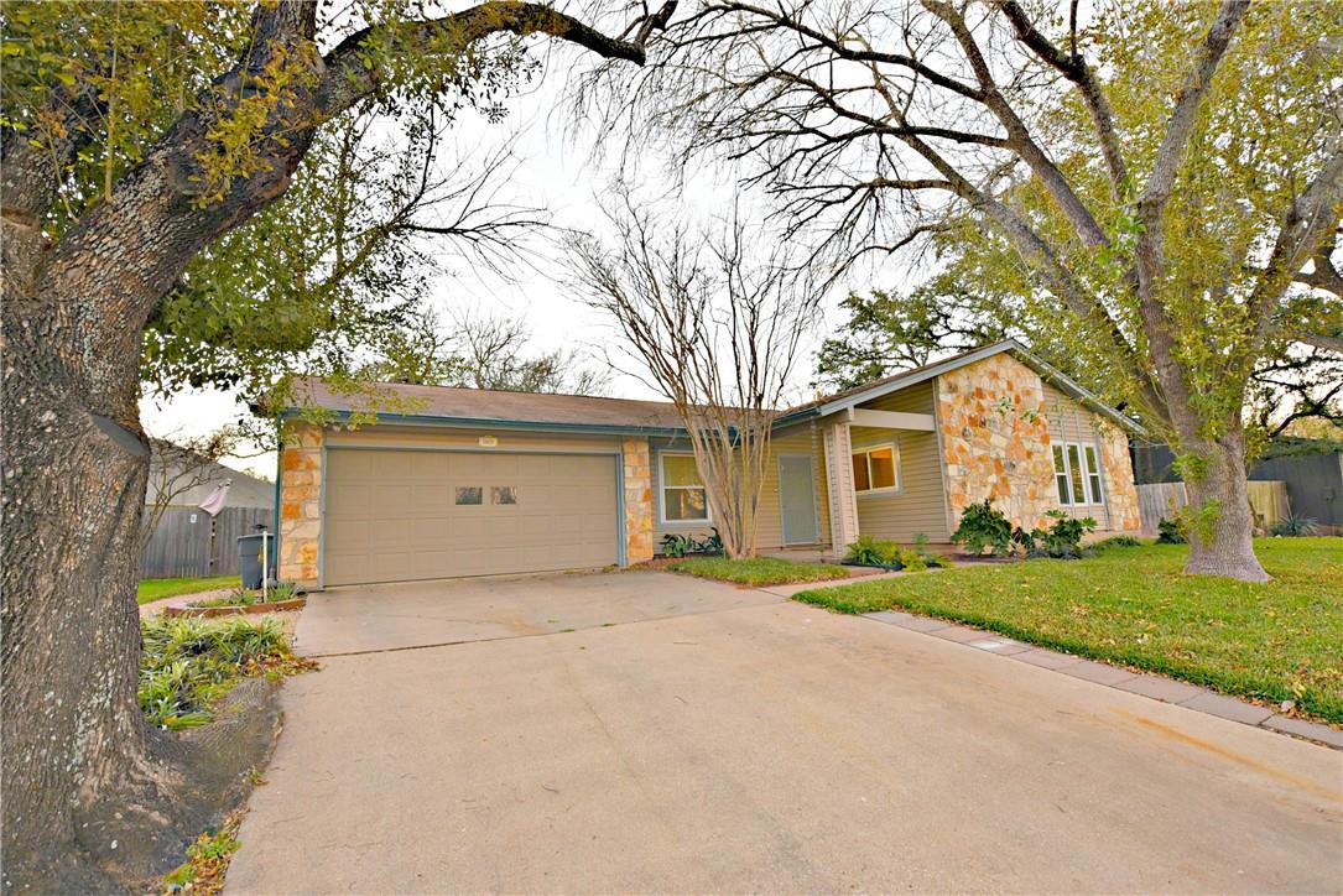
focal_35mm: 16
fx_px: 597
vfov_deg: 73.8
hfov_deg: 96.7
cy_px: 448
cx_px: 672
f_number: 4.5
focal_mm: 16
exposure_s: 1/80
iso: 400
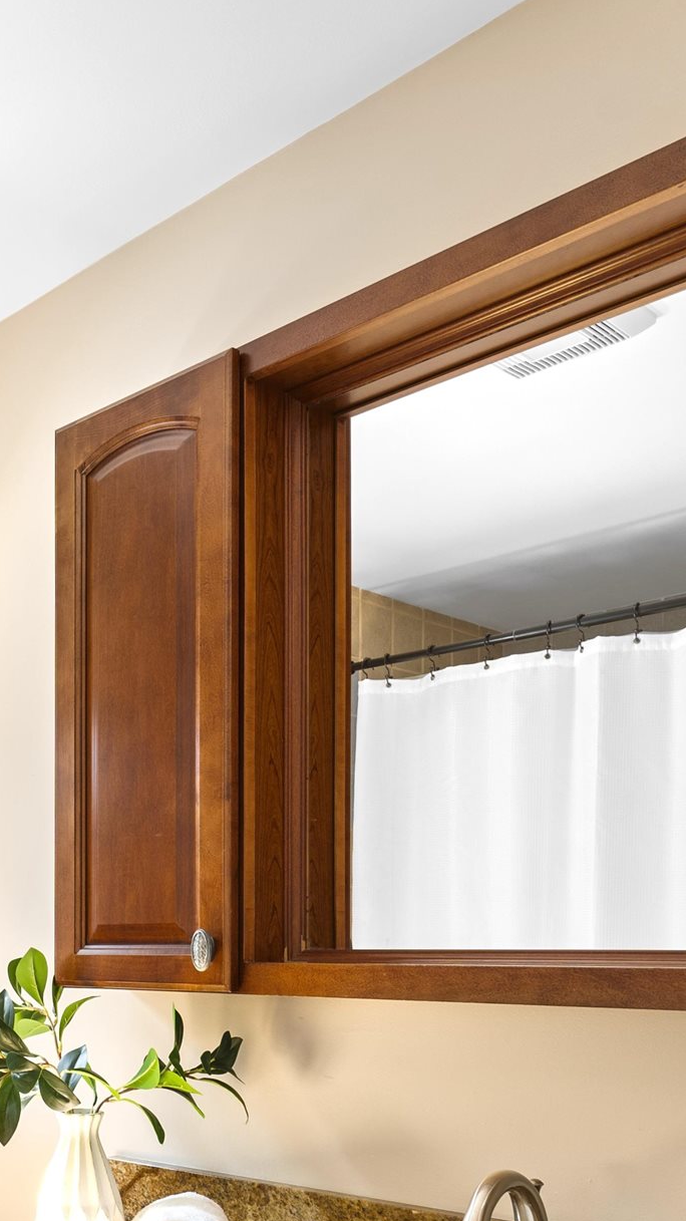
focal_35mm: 37
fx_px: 1197
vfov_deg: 50.8
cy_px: 973
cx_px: -99
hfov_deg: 28.5
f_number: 7.1
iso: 250
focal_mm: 14
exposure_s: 3
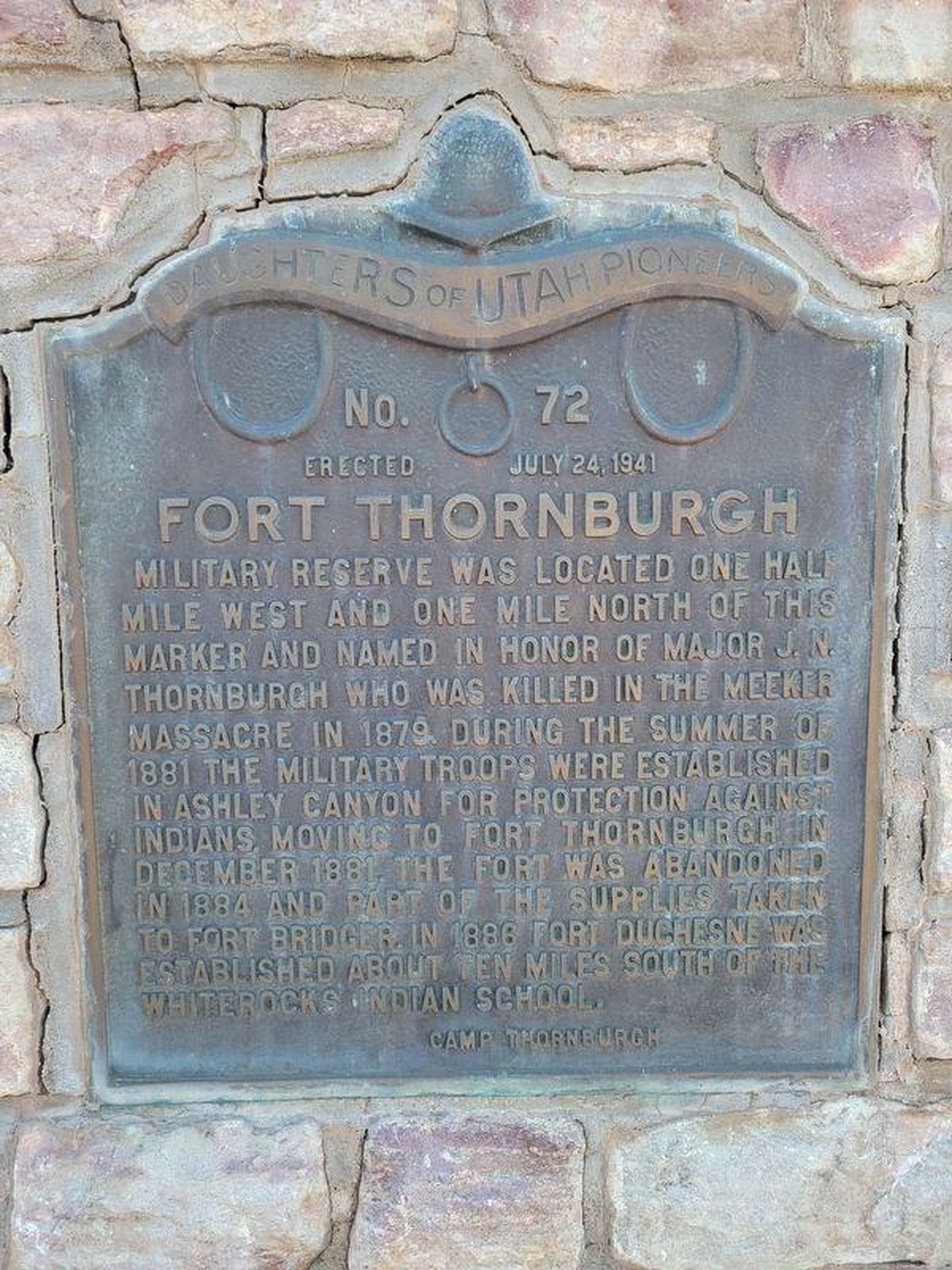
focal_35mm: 26
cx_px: 476
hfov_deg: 53.1
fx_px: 953
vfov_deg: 67.3
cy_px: 635
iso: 40
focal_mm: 5.4
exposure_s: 1/214
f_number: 1.8
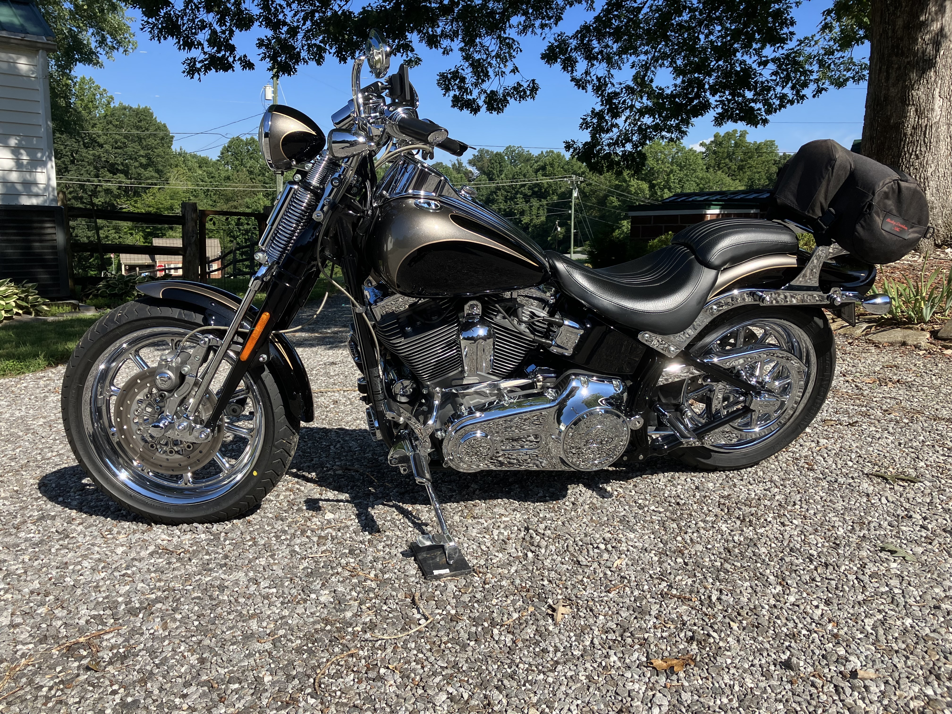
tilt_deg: -9.0
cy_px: 357
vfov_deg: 49.7
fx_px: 770
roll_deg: -0.4
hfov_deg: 63.4
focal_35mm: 28
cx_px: 476
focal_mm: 3.99
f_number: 1.8
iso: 32
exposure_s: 1/1230
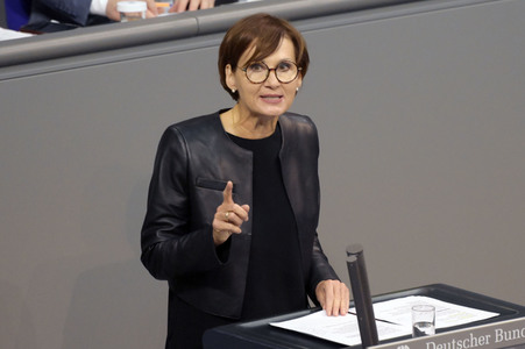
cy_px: 174
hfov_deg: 5.2
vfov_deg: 3.4
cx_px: 262
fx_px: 5829
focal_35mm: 400
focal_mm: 400
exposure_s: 1/400
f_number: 5.6
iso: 12800
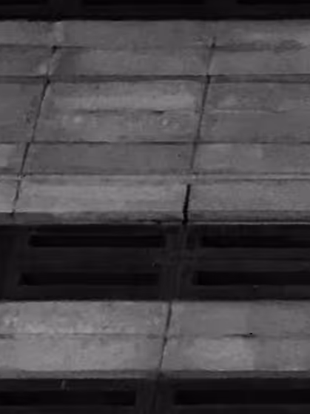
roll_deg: -0.5
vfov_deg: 9.6
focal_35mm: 202
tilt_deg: +39.0
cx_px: 708
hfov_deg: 7.0
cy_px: 581
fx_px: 2413
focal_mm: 3.99
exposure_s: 1/8
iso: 100
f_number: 1.8
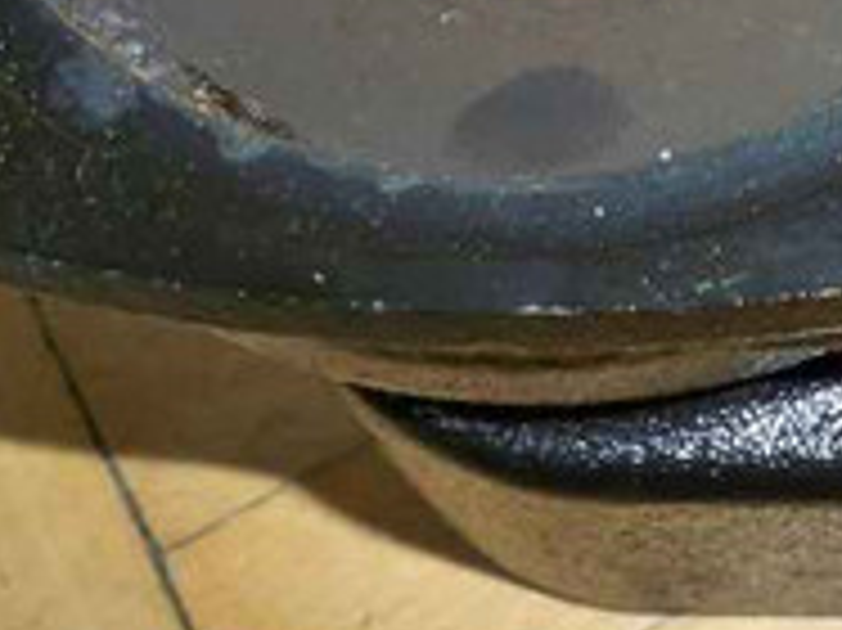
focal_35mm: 120
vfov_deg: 11.9
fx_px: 2917
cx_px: 779
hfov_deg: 16.2
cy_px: -274
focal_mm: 6.3
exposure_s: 1/30
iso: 200
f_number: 3.1
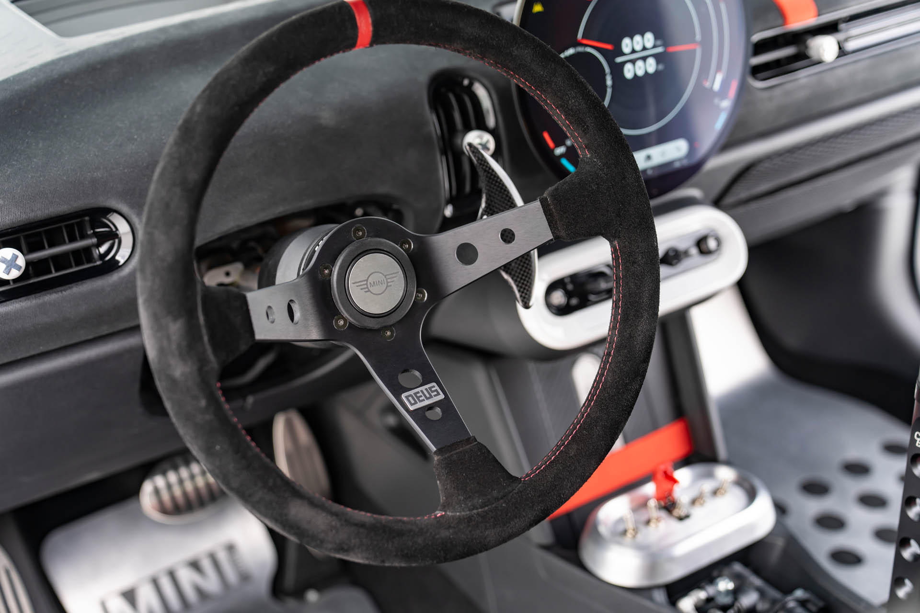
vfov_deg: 28.1
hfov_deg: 41.1
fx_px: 1227
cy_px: 306
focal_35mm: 48
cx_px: 460
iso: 200
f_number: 2.8
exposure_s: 1/160
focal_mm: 48
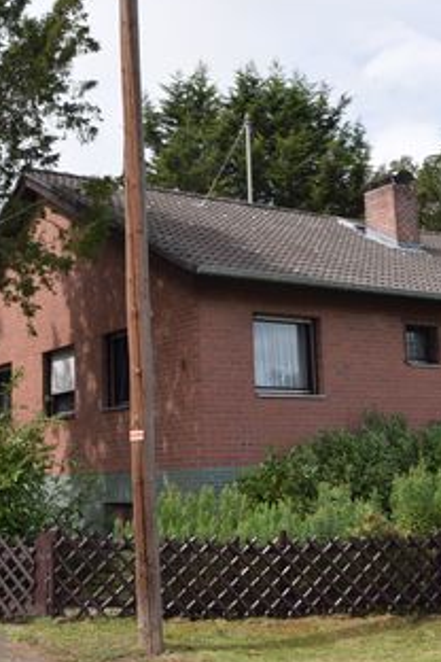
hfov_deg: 25.9
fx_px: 955
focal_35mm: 52
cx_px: 274
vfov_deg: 38.0
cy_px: 259
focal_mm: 18
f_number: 7.1
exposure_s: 1/200
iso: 100
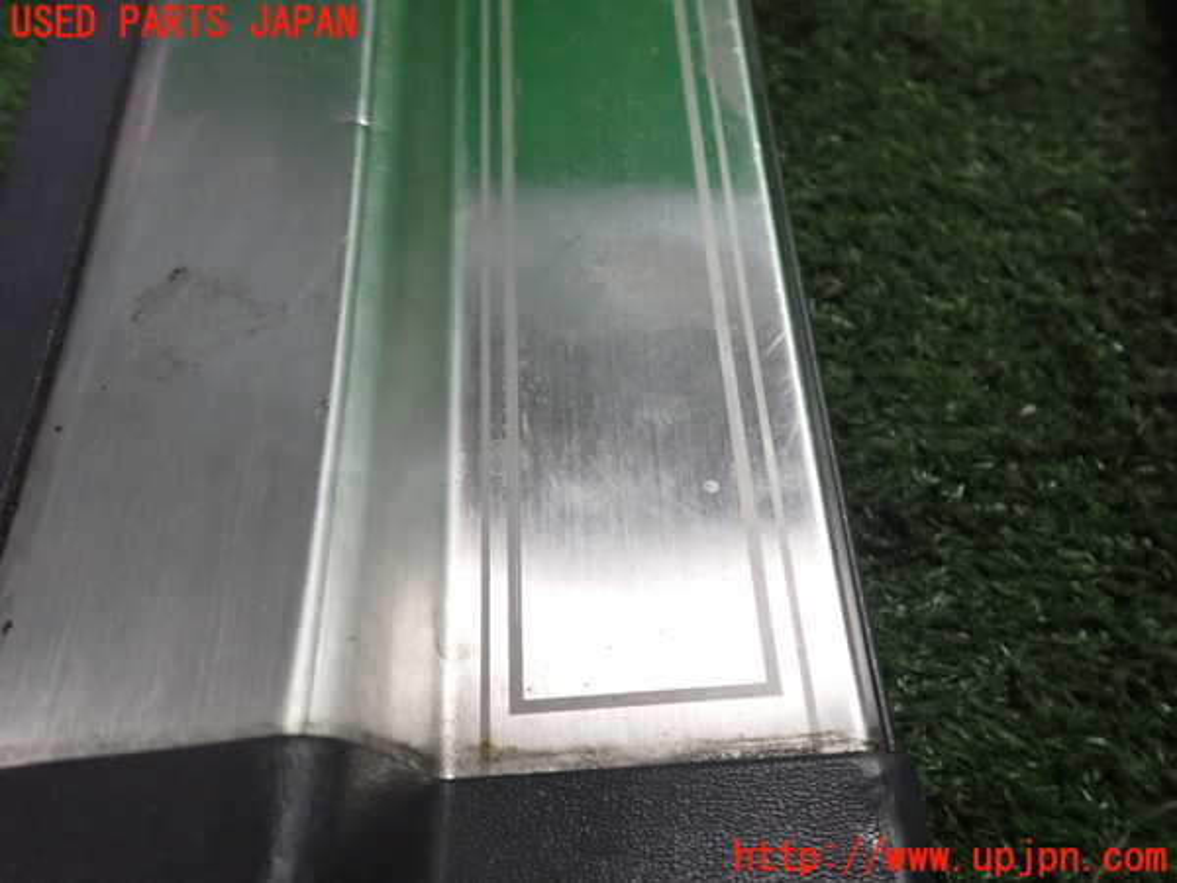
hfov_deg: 60.0
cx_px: 588
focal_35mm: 30
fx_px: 1020
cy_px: 442
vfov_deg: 46.8
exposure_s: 1/200
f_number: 2.3
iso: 1250
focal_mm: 5.4
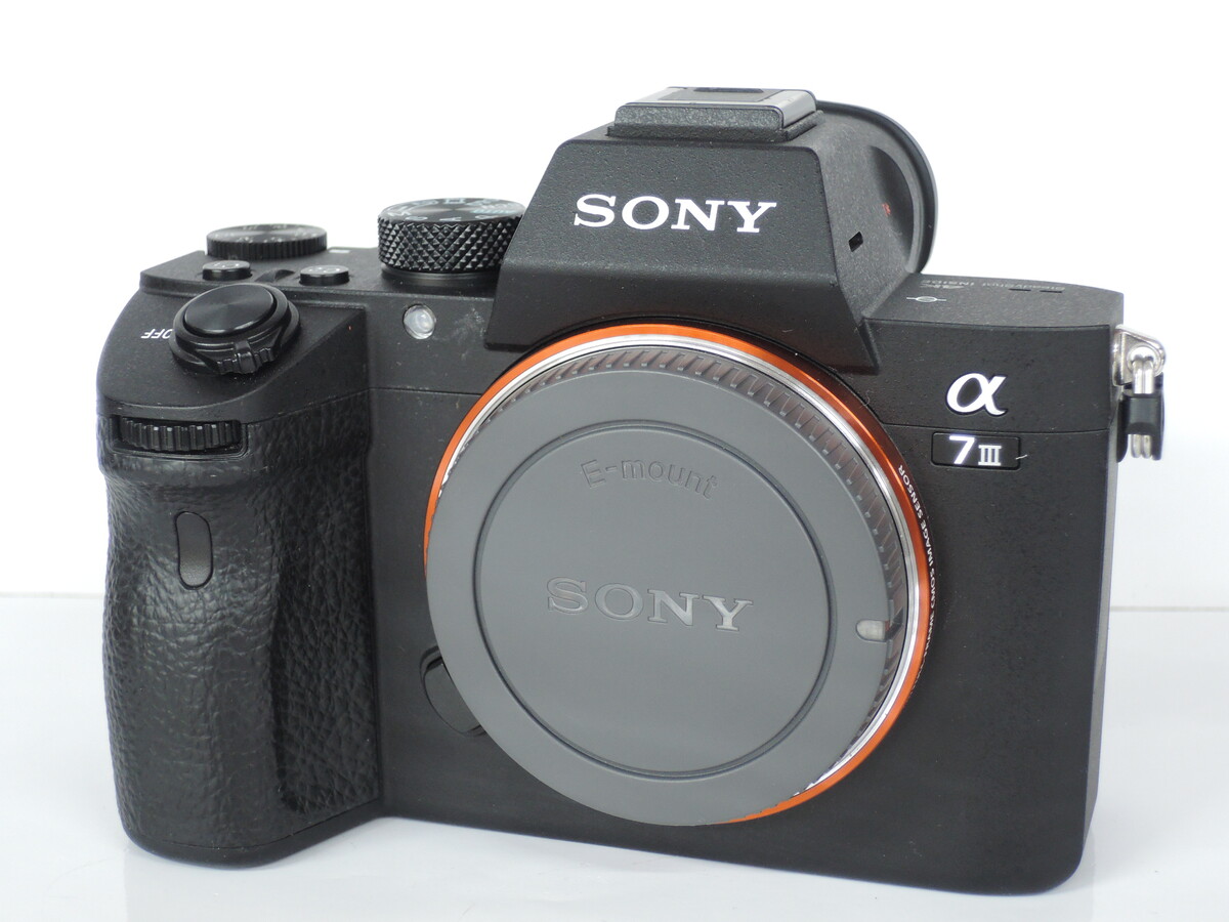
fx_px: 2130
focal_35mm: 60
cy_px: 461
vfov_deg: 24.4
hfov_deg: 32.2
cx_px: 614
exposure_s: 1/20
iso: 400
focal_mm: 12.8
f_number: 3.7
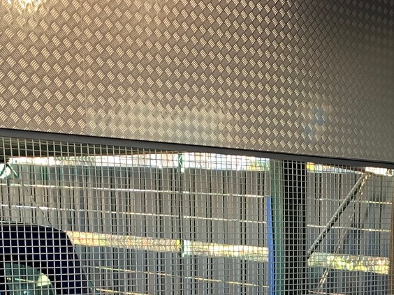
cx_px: 459
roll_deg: -2.2
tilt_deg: -15.9
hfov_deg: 19.9
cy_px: 493
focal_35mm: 93
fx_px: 1059
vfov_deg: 14.4
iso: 50
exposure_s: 1/100
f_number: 1.8
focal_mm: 4.25
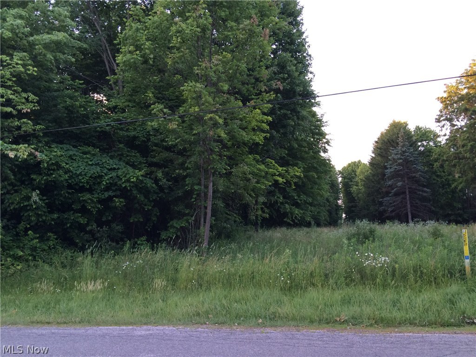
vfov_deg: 48.2
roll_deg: +2.0
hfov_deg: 61.7
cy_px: 178
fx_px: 399
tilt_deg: +7.5
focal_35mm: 29
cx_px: 238
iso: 40
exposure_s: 1/40
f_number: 2.2
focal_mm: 4.15
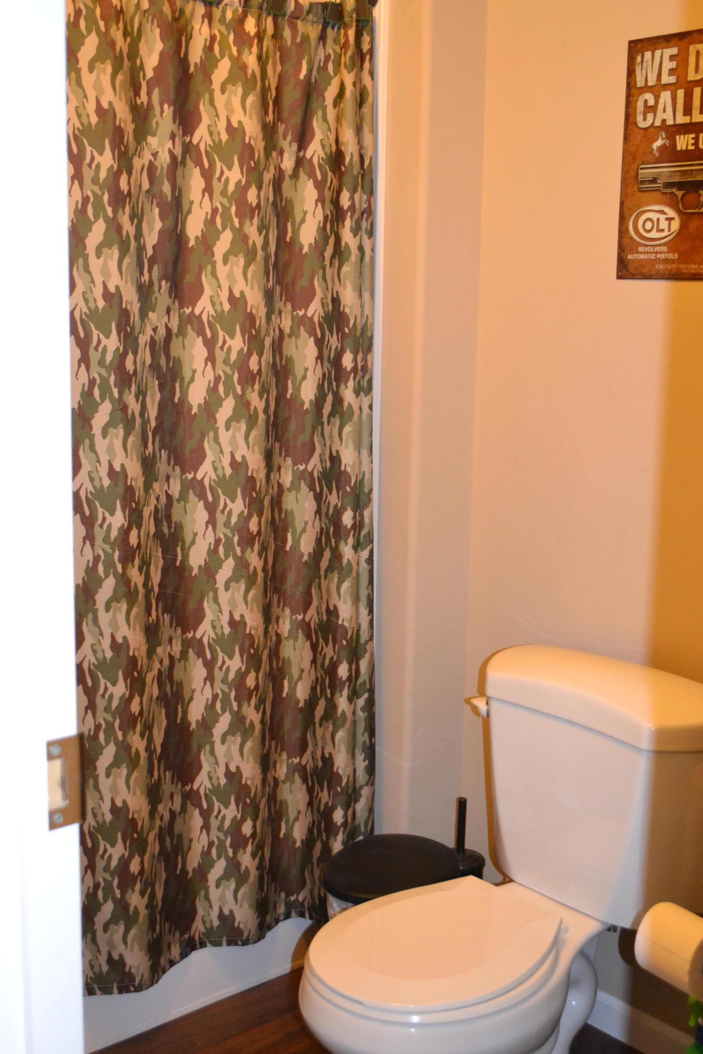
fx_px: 1274
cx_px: 352
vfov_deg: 45.0
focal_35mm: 44
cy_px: 527
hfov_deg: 30.8
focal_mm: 29
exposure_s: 1/60
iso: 3200
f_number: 4.5
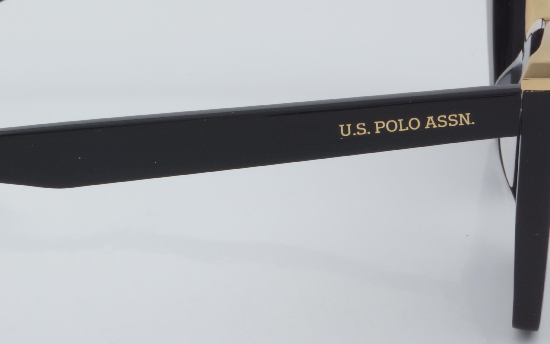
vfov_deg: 9.9
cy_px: 145
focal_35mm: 132
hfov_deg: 15.7
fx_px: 1979
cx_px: 120
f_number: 32
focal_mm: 50
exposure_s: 1/3
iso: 100
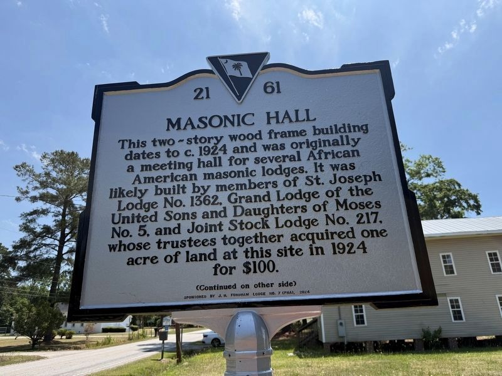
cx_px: 251
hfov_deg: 71.6
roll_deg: +3.3
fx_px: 348
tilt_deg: +20.6
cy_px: 188
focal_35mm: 24
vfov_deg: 56.8
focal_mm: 6.76
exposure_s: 1/4673
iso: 100
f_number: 1.78
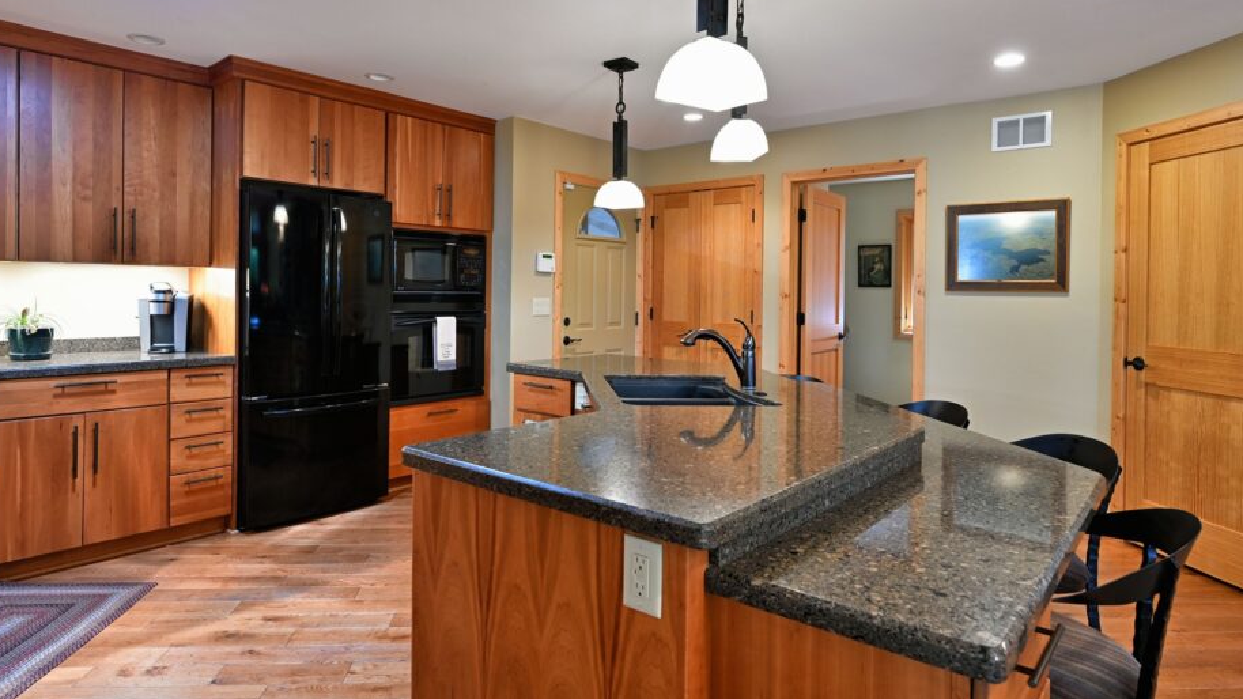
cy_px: 292
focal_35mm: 22
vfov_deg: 51.2
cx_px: 582
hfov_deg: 81.1
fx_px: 725
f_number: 5.6
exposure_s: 1/8
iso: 400
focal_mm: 16
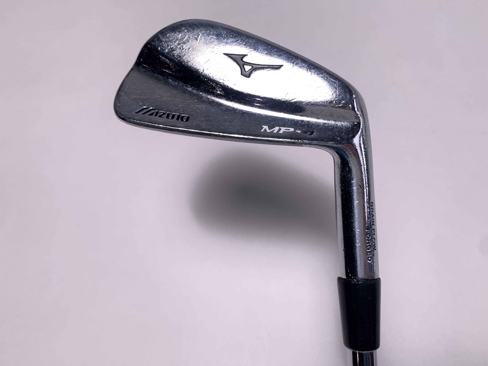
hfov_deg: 67.3
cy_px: 183
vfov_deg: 53.1
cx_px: 244
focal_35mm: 26
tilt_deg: -61.3
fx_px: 367
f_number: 1.8
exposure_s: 1/428
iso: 25
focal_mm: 4.25
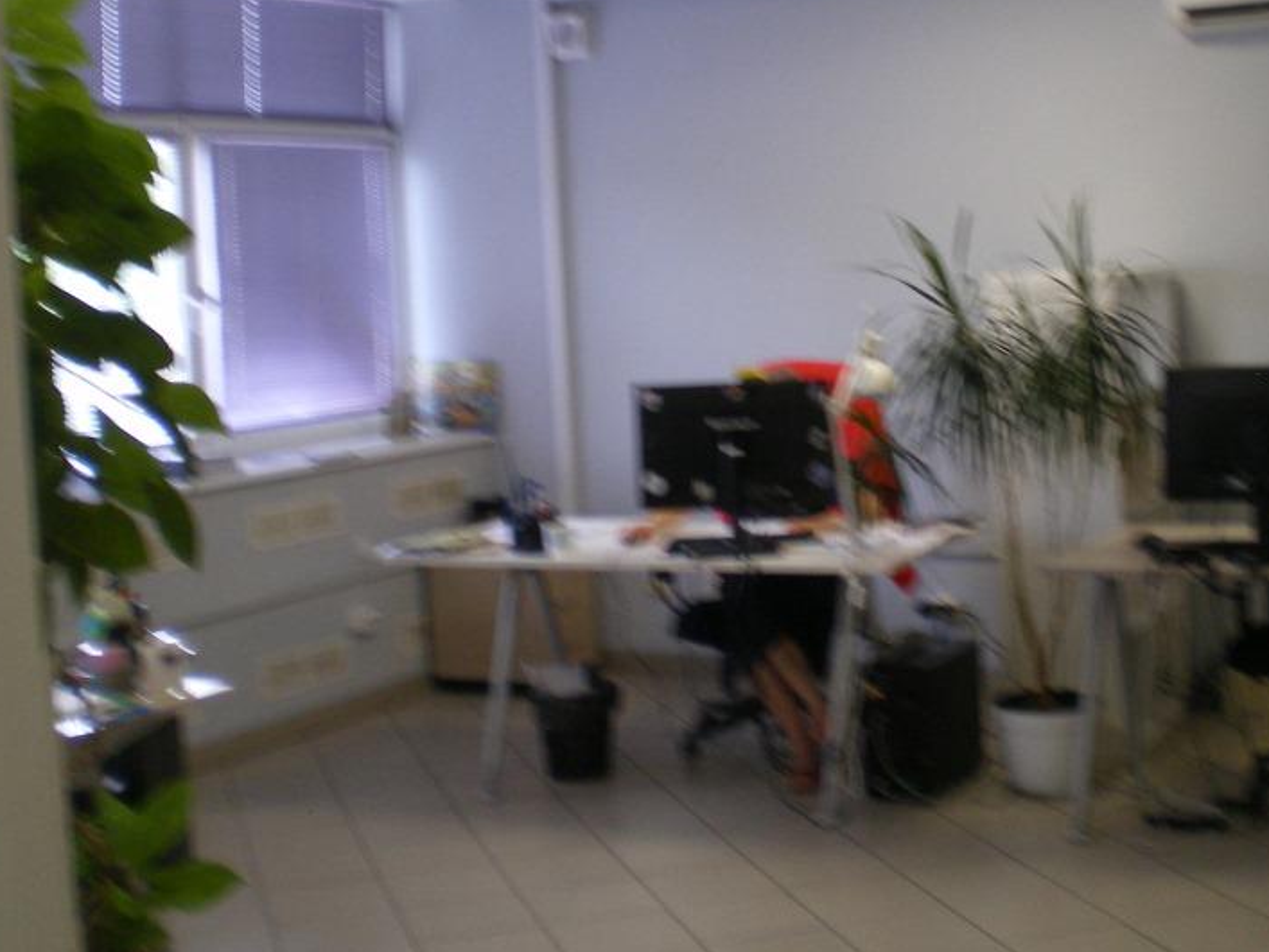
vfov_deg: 26.5
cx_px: 779
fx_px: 2017
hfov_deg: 34.8
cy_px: 357
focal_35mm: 55
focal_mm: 6.3
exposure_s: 1/30
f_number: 3.1
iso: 160
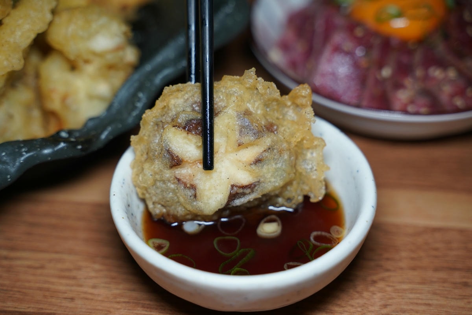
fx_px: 983
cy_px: 158
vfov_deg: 18.2
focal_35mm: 75
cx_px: 236
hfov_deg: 27.0
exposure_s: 1/80
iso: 250
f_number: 4
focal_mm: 75
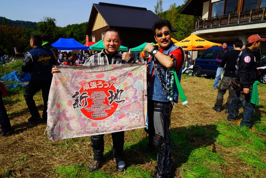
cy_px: 89
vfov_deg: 53.2
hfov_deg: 73.7
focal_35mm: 24
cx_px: 133
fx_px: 177
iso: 100
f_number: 11
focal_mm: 24
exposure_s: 1/200
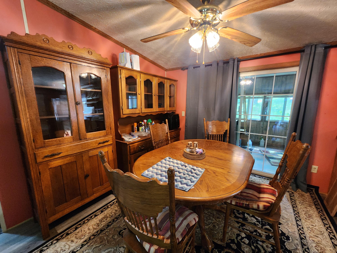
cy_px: 126
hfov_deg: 106.2
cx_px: 168
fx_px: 127
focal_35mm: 13
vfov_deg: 89.9
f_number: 2.2
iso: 640
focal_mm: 2.2
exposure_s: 1/30
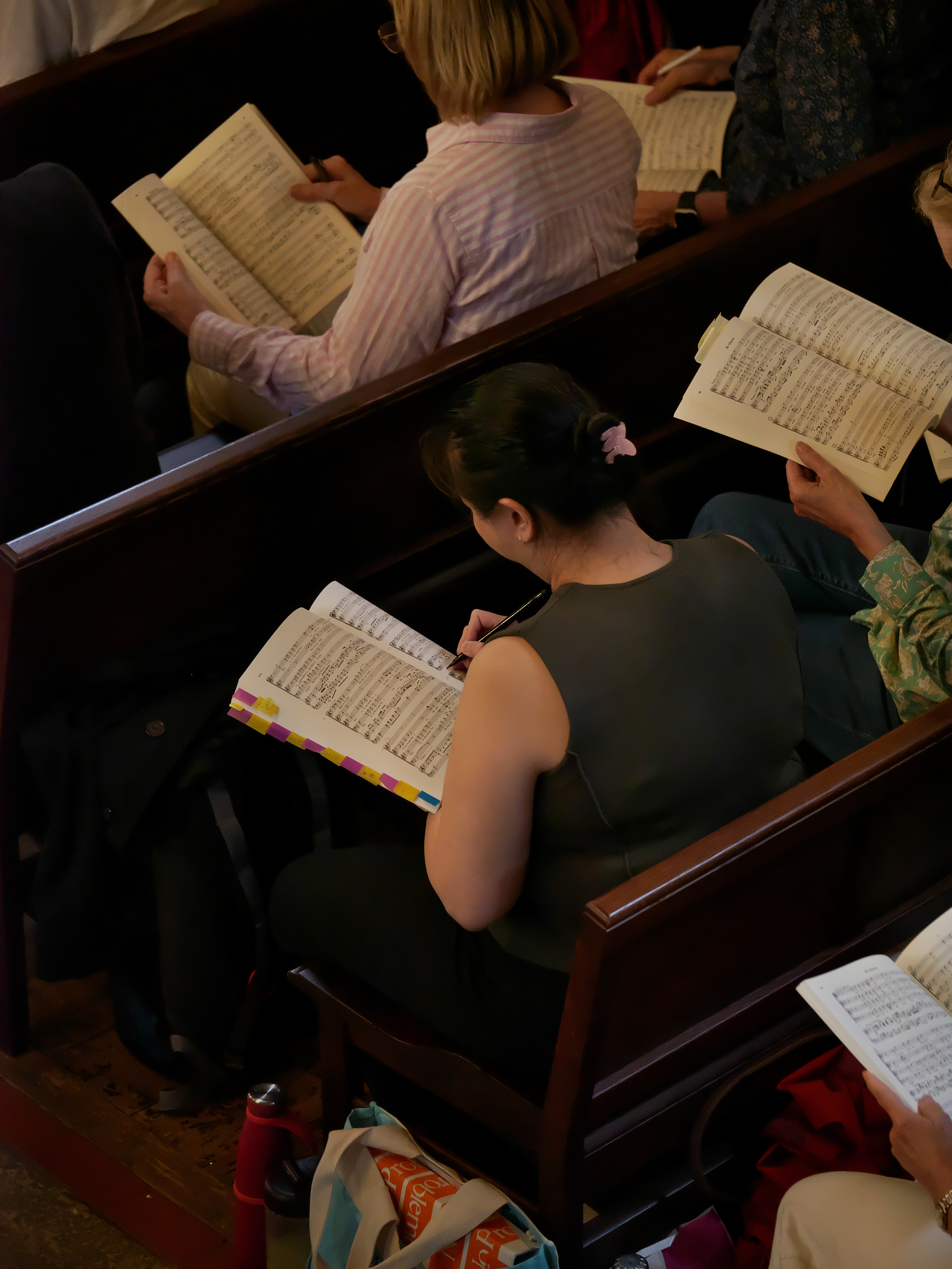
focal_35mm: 186
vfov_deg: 10.6
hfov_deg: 8.0
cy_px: 634
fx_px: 6815
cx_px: 476
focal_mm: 93
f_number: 2.8
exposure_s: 1/200
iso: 3200
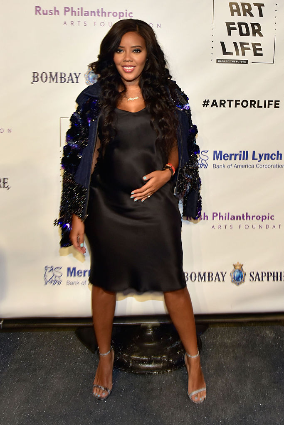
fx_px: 331
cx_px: 142
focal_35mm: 28
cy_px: 212
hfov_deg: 46.4
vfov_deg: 65.5
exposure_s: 1/100
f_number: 7.1
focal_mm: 28
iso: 800
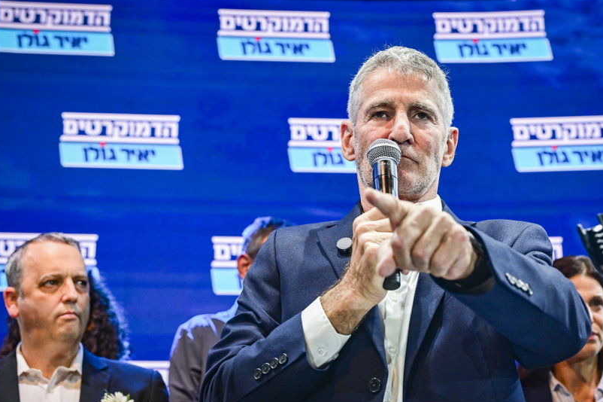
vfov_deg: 21.2
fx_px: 1072
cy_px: 203
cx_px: 318
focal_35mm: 64
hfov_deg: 31.4
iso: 2000
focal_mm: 57
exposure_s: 1/400
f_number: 4.5
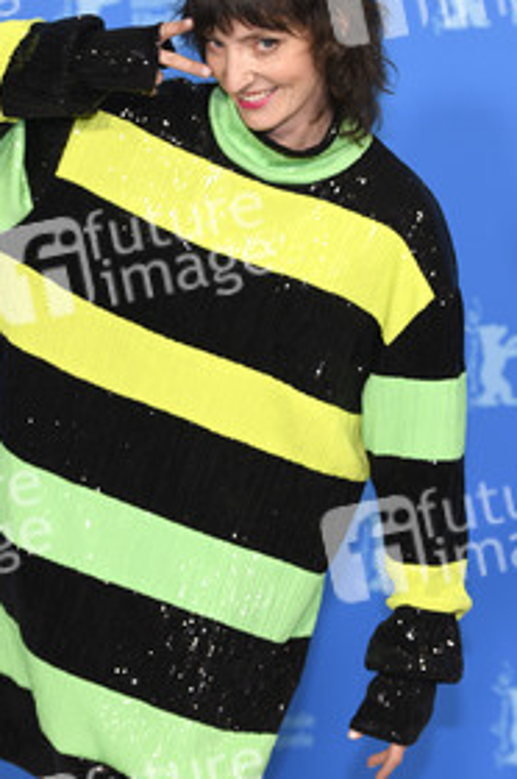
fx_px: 3088
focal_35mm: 143
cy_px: 398
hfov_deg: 9.6
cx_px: 211
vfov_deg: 14.4
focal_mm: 100
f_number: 3.5
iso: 800
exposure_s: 1/320
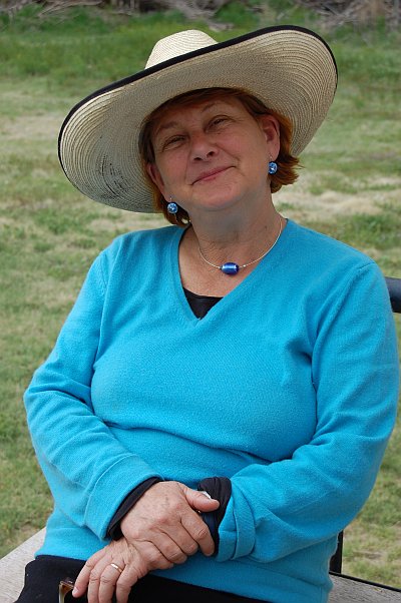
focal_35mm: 78
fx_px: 1306
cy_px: 302
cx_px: 200
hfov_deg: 17.5
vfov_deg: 26.0
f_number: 7.1
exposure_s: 1/200
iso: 200
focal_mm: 52
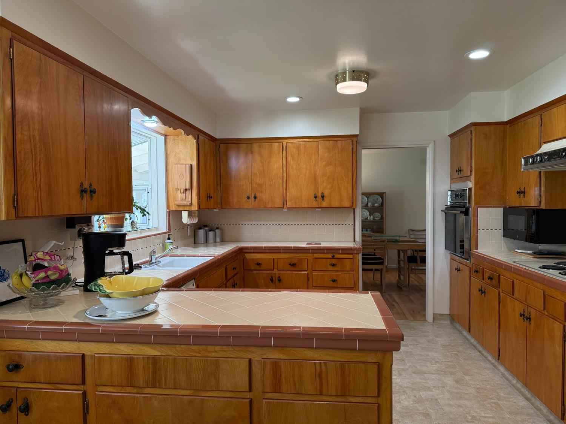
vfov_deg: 56.8
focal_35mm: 24
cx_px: 283
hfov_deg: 71.6
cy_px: 212
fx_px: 392
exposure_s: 1/120
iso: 200
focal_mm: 6.76
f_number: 1.78
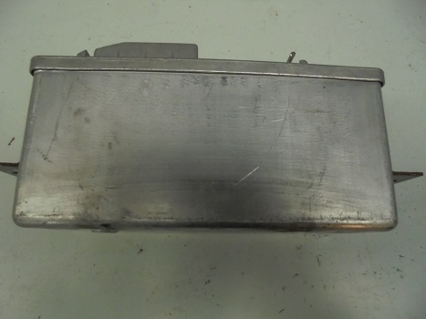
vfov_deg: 53.0
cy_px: 160
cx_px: 213
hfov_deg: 67.3
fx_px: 320
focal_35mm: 26
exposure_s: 1/30
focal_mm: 4.6
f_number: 3.5
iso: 320
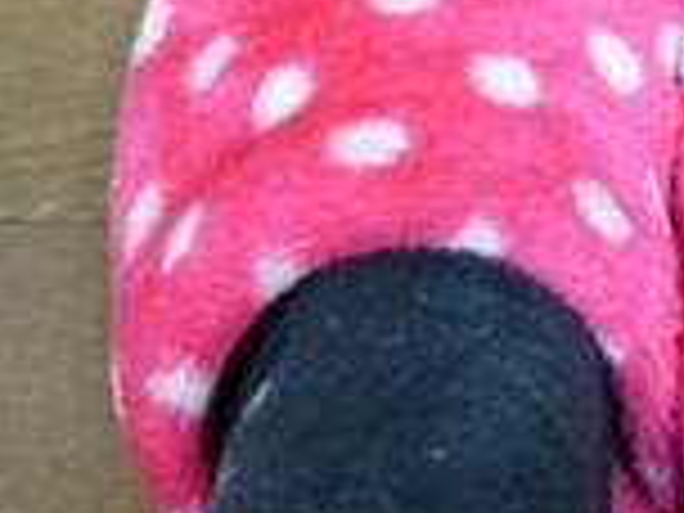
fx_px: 2727
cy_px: 472
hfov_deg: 14.1
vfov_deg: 10.7
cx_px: 662
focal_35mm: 138
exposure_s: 1/8
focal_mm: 6.3
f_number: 3.3
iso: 400
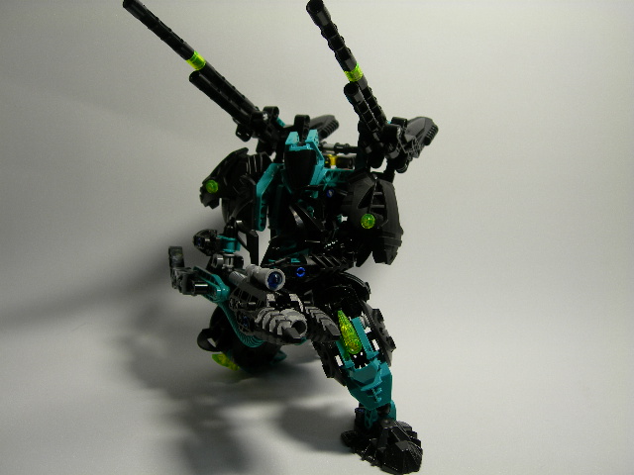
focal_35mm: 41
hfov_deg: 45.8
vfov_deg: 35.1
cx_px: 317
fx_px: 751
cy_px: 238
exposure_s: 1/17.7
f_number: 2.9
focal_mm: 8.5
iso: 50
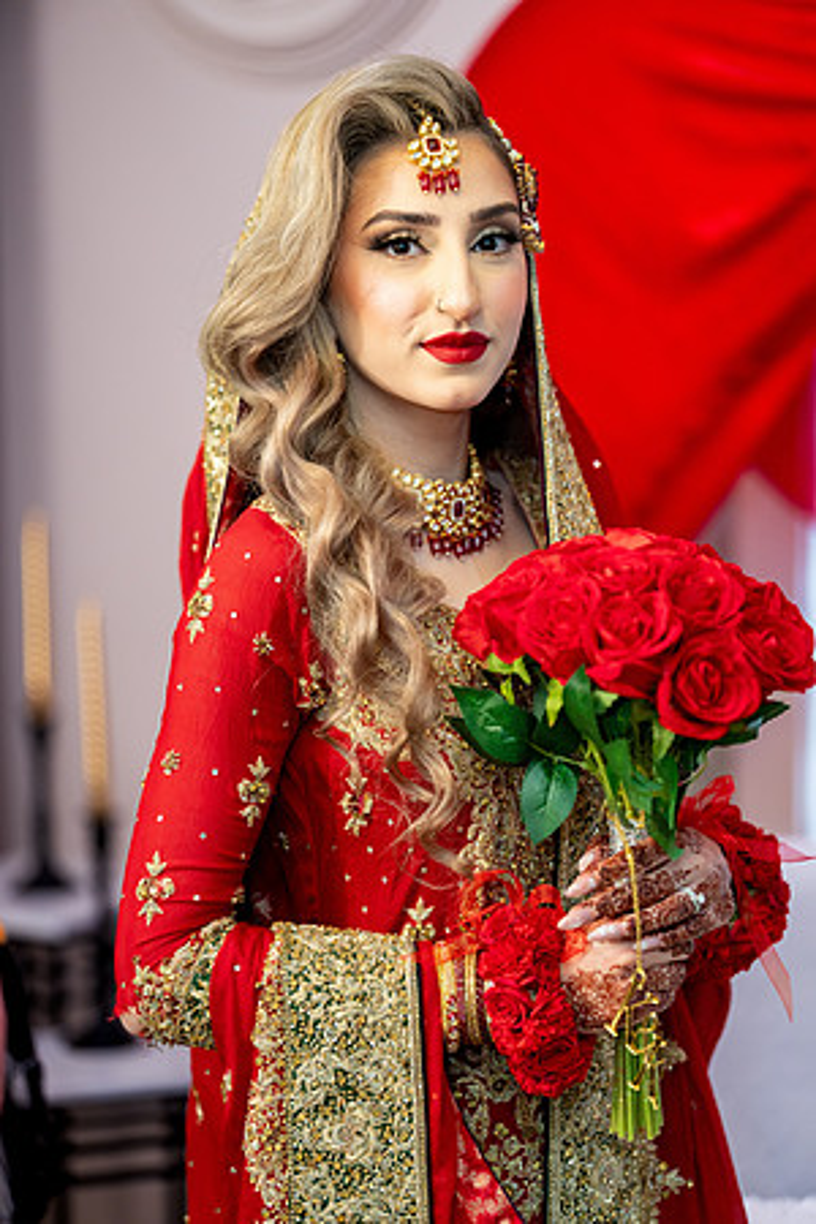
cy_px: 612
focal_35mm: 100
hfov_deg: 13.7
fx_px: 3400
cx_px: 408
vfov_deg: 20.4
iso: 1000
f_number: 2
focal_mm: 100
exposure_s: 1/200
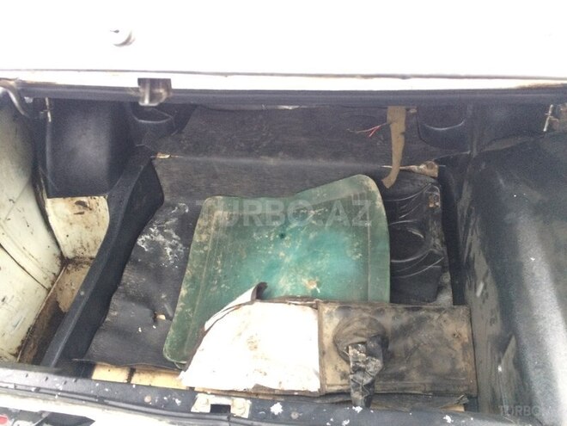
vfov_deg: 48.2
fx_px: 475
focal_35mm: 29
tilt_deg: -47.4
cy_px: 213
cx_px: 284
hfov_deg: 61.7
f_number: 2.2
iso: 200
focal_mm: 4.15
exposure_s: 1/33
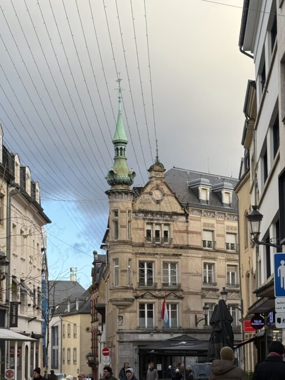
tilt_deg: +5.3
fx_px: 779
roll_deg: +0.9
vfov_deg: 27.2
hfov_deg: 20.7
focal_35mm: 71
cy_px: 262
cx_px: 151
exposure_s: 1/641
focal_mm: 6.76
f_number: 1.78
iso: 64
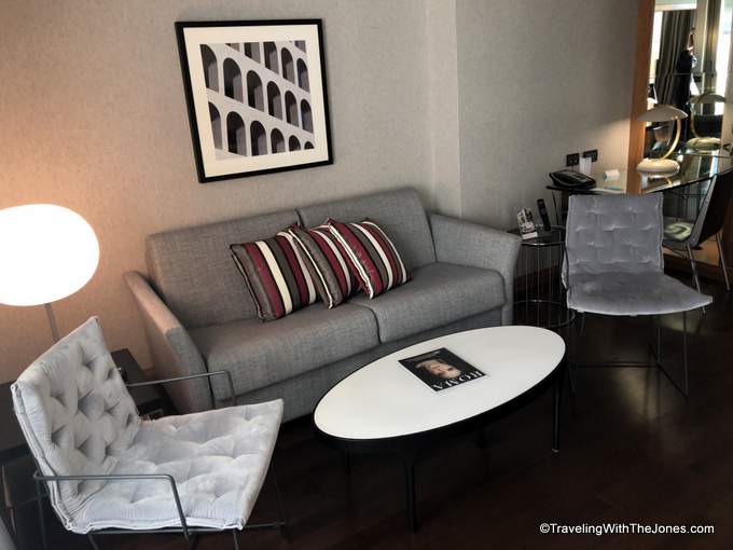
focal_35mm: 28
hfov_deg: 63.4
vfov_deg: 49.7
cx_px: 366
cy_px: 275
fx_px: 593
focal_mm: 3.99
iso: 100
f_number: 1.8
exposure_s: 1/100
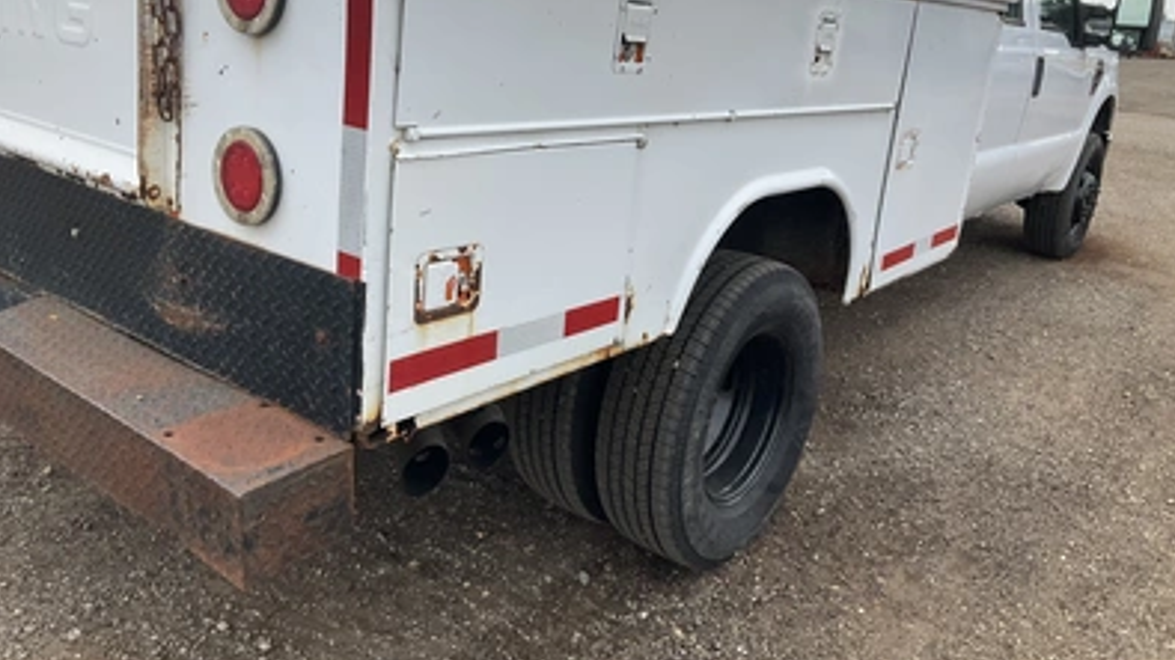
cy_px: 247
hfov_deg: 61.0
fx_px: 997
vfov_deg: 36.4
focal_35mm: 32
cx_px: 589
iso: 25
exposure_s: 1/1055
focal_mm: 3
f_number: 1.8
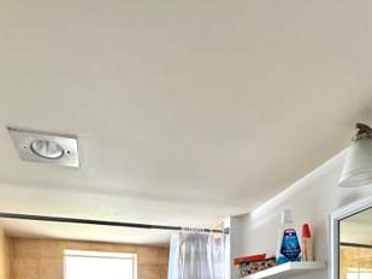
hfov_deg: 61.5
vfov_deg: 35.5
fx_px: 312
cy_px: 350
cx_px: 169
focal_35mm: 29
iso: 320
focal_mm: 2.22
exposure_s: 1/96
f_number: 2.2
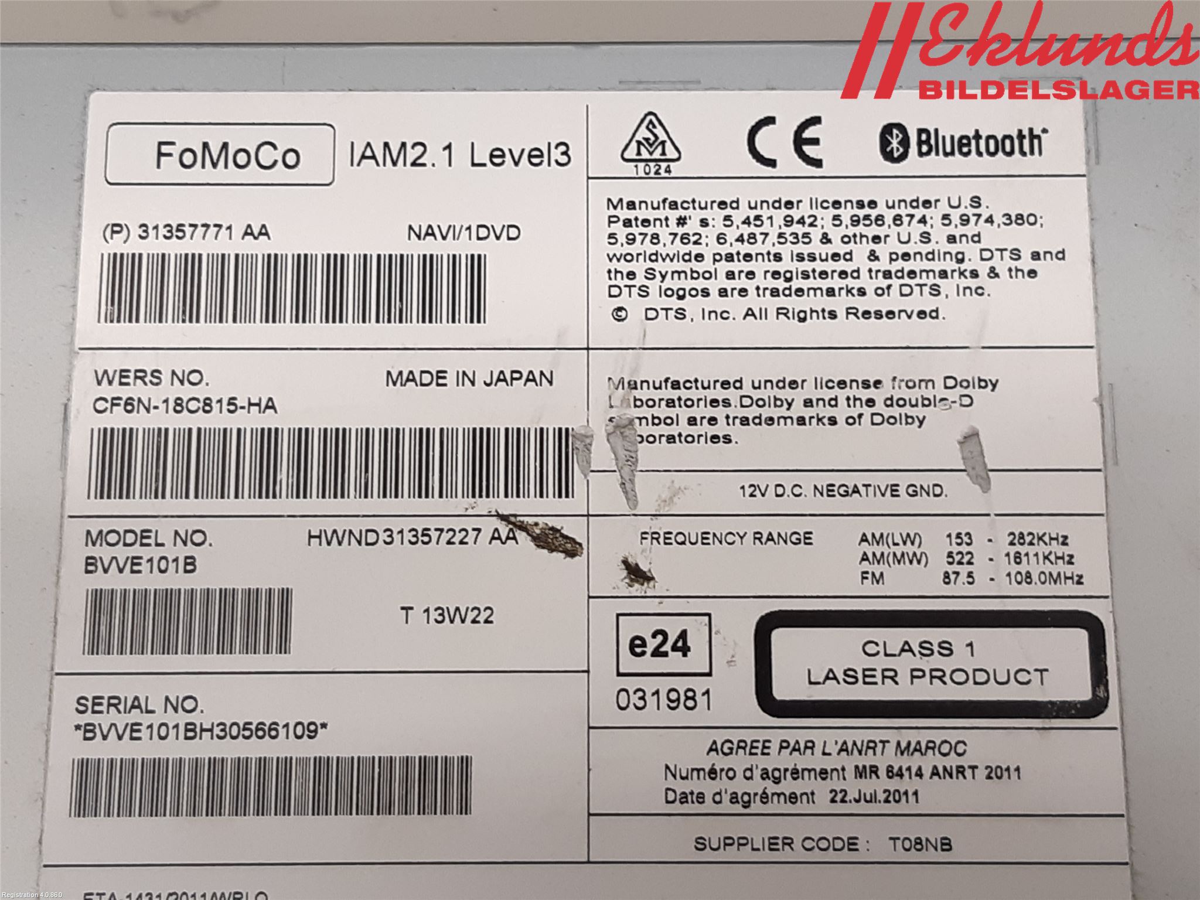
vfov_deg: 53.1
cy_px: 450
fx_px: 901
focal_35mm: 26
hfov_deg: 67.3
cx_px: 600
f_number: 1.7
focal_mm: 3.93
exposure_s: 1/50
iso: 100
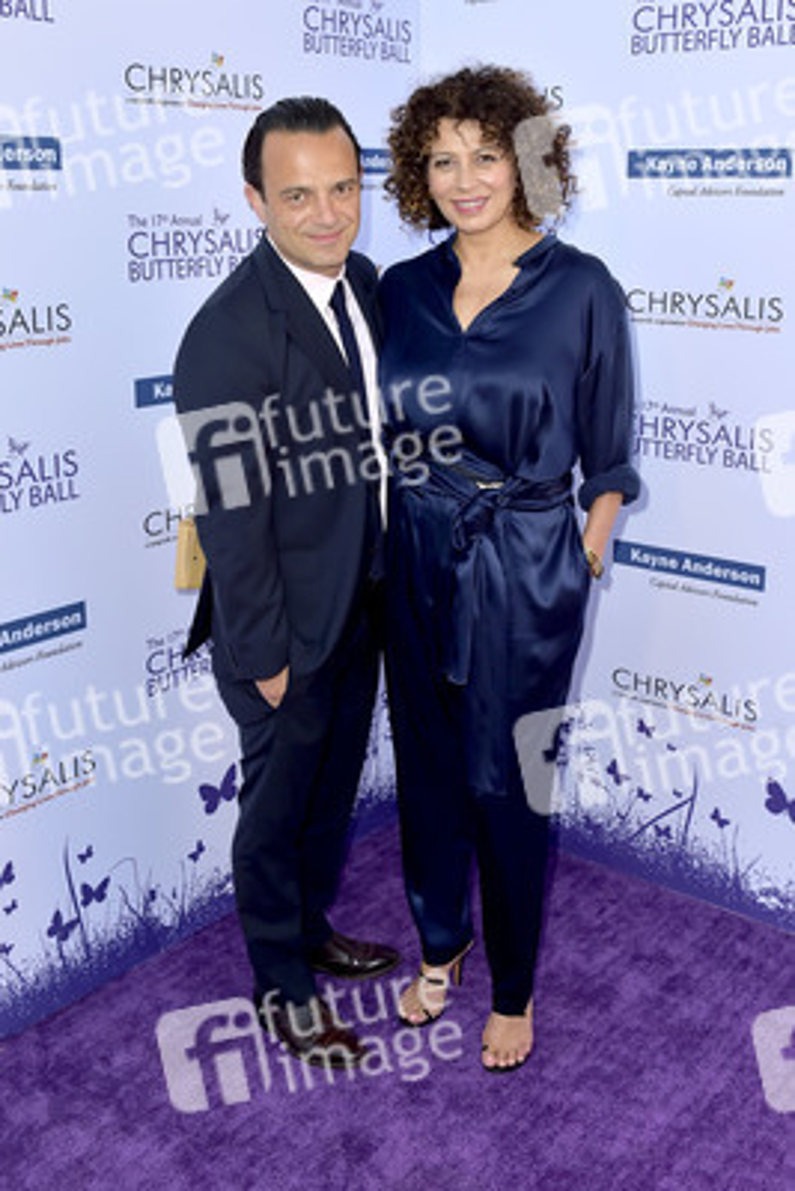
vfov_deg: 55.8
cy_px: 596
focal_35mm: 34
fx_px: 1125
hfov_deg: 38.9
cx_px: 398
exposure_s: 1/250
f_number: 6.3
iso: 200
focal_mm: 34
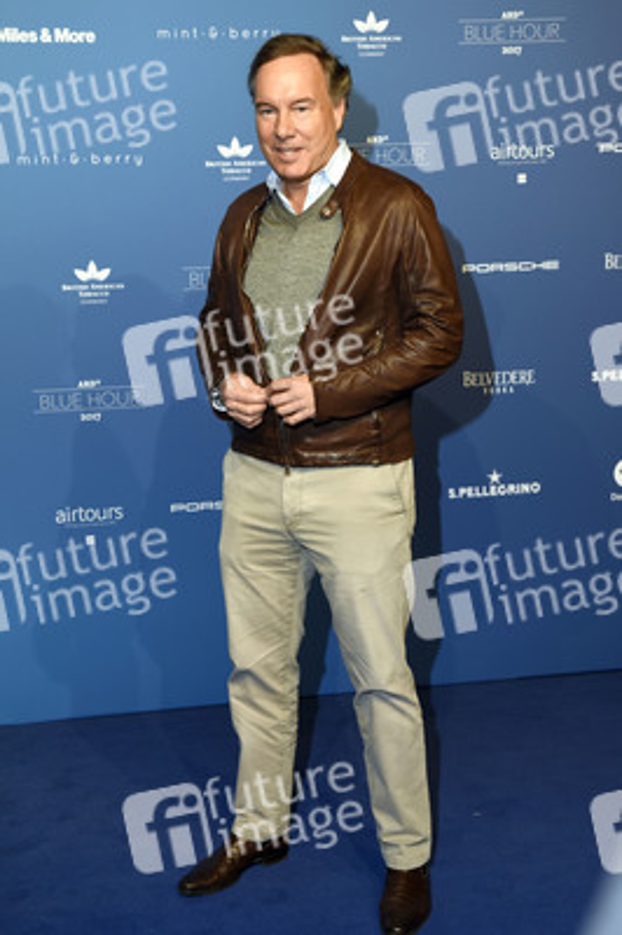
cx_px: 311
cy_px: 468
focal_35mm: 57
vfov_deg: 35.1
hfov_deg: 23.7
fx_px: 1480
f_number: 4
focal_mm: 38
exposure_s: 1/320
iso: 400
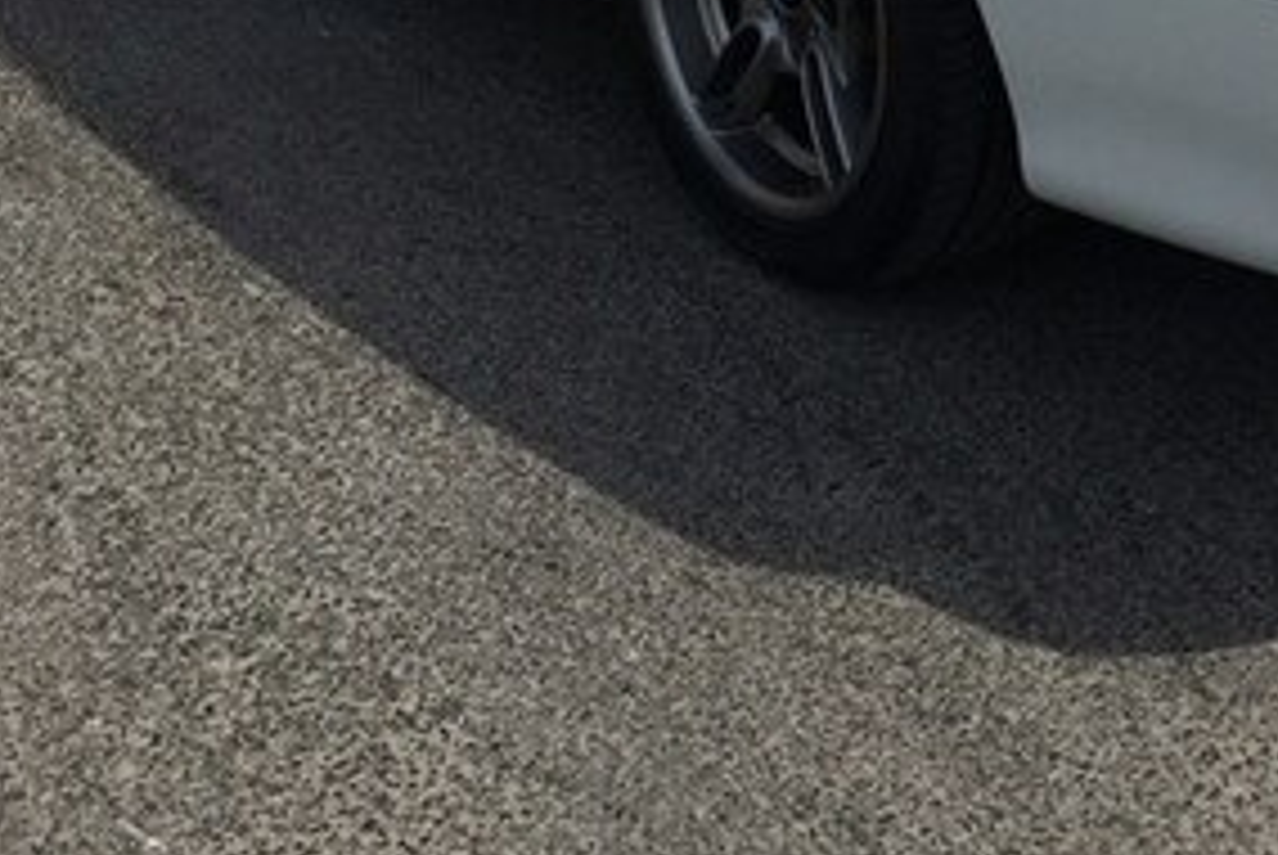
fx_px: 2488
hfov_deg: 28.0
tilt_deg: -16.5
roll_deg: -0.3
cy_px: -218
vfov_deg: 18.3
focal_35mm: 70
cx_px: 1089
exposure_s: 1/2740
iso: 32
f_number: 2.2
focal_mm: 4.15
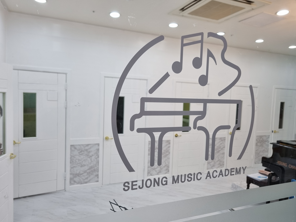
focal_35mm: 26
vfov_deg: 53.1
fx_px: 222
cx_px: 148
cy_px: 111
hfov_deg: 67.3
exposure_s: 1/120
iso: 50
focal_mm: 5.4
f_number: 1.8
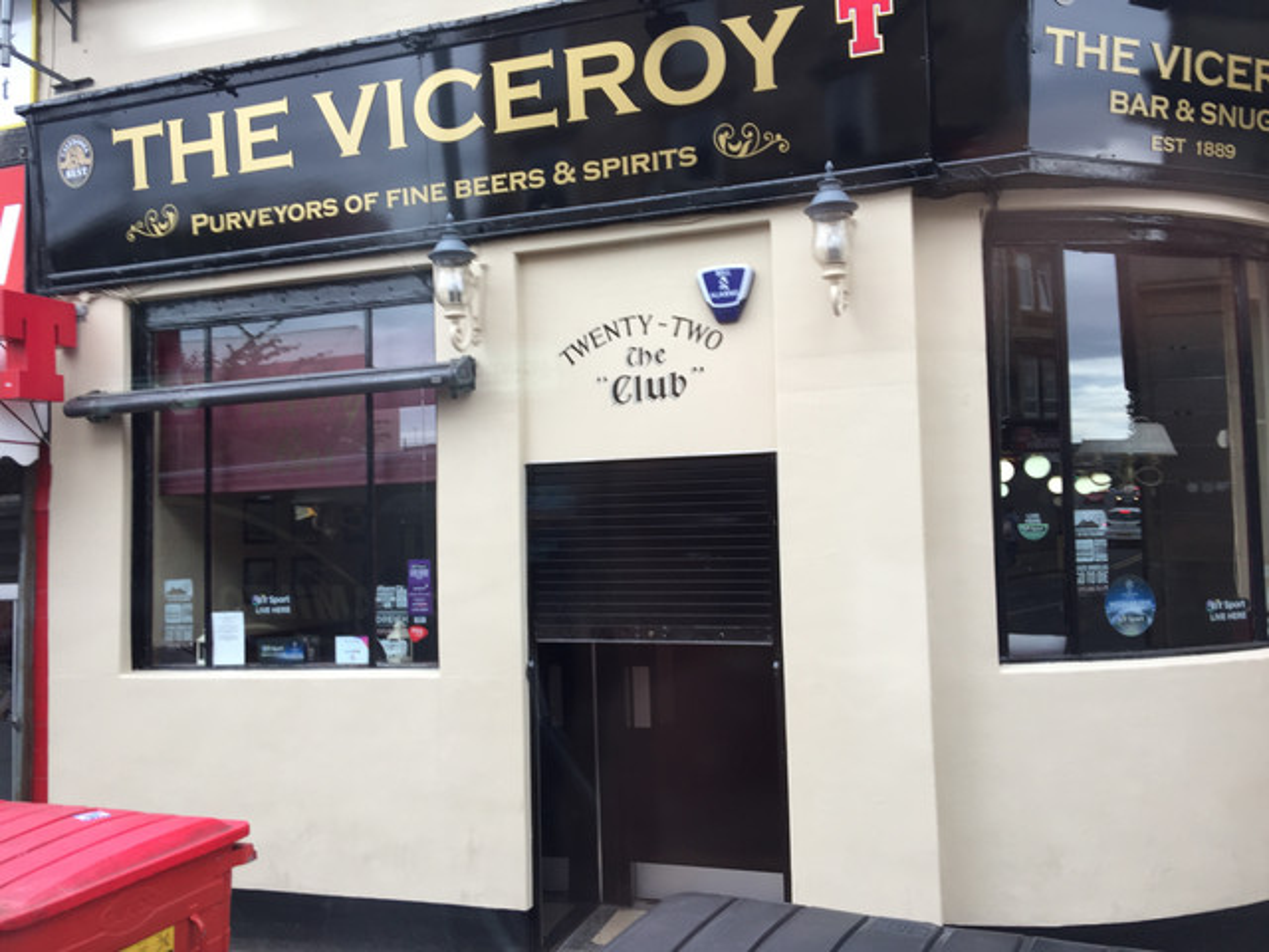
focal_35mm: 29
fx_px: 1063
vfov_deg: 48.2
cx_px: 634
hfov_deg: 61.7
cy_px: 476
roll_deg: +2.9
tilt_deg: +2.7
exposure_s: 1/100
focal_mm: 4.15
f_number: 2.2
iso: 40
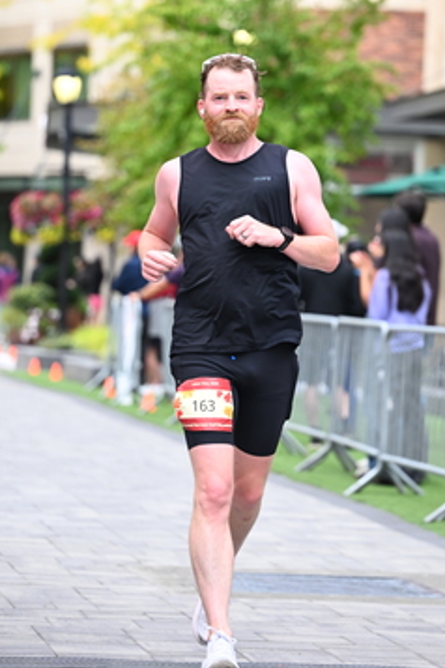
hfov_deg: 7.8
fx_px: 3282
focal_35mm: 177
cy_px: 245
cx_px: 283
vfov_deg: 11.6
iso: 1000
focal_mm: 115
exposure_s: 1/2000
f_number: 2.8
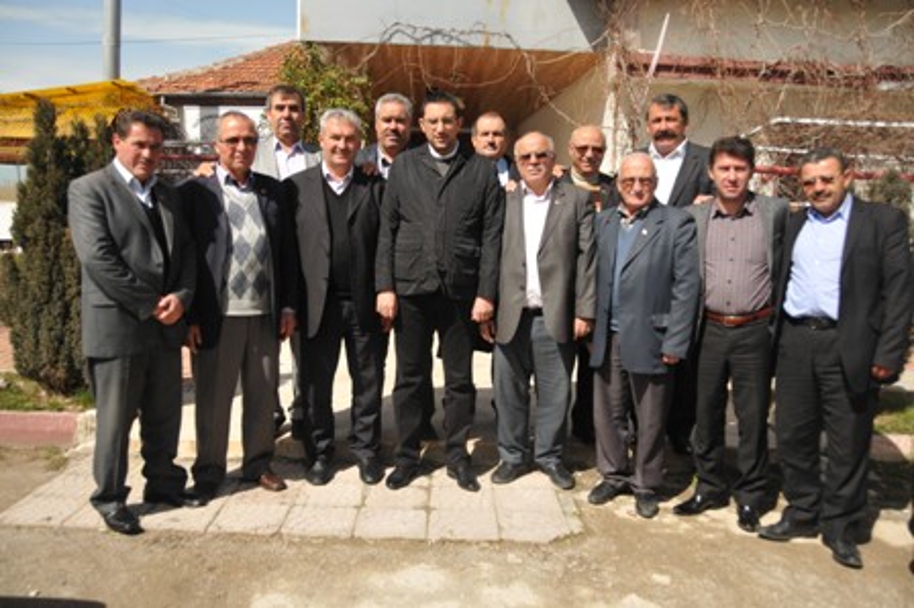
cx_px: 457
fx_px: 761
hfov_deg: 62.0
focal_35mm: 30
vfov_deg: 43.5
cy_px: 304
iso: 640
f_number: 4
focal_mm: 20
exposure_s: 1/5000
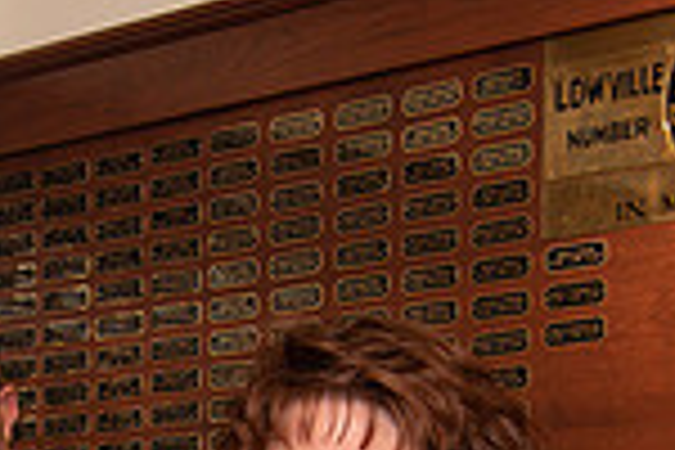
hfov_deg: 14.9
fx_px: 2531
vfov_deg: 9.6
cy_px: 866
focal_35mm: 135
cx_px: 4
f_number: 4
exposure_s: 1/200
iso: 800
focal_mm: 35
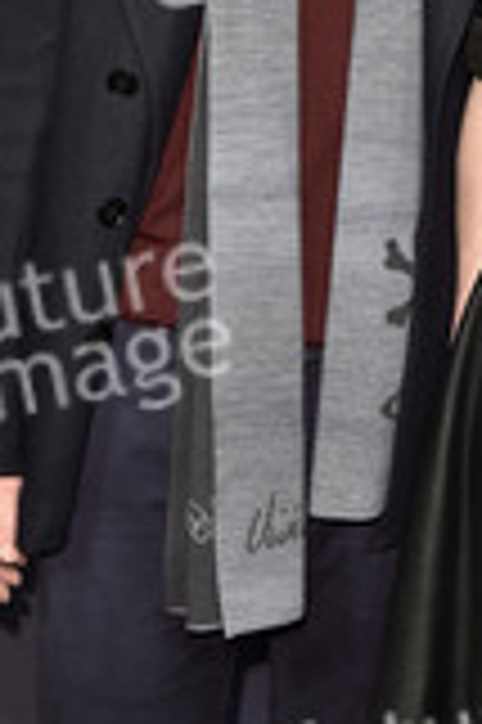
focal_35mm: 164
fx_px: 3301
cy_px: 126
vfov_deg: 12.5
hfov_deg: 8.3
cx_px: 491
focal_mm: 66
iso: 1250
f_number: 5.6
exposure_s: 1/125
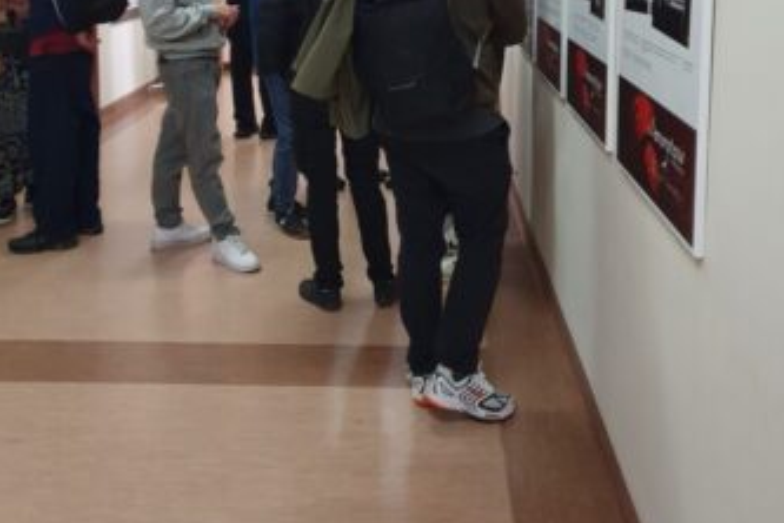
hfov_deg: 49.5
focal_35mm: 39
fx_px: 849
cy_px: 16
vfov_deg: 31.9
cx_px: 419
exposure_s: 1/50
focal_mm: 4.32
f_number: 1.5
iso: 400
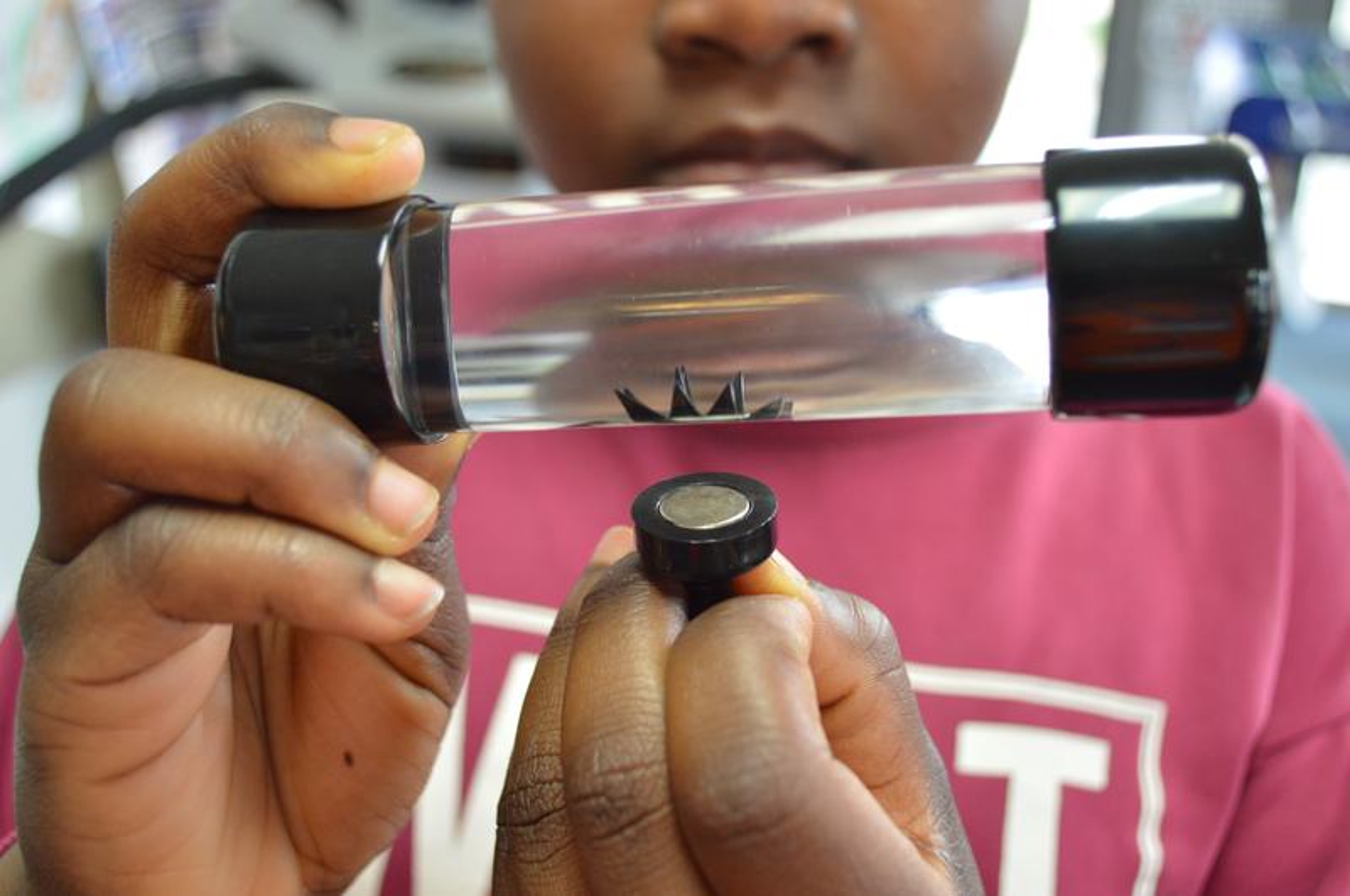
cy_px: 448
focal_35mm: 39
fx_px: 1460
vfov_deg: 34.1
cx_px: 675
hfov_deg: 49.6
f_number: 4.2
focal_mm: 26
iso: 800
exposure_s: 1/60
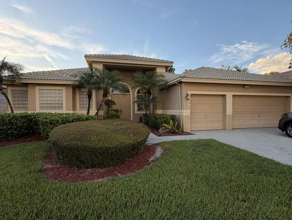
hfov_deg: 102.0
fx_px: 118
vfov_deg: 85.8
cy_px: 110
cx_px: 146
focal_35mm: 14
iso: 64
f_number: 2.2
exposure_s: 1/455
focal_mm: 2.22
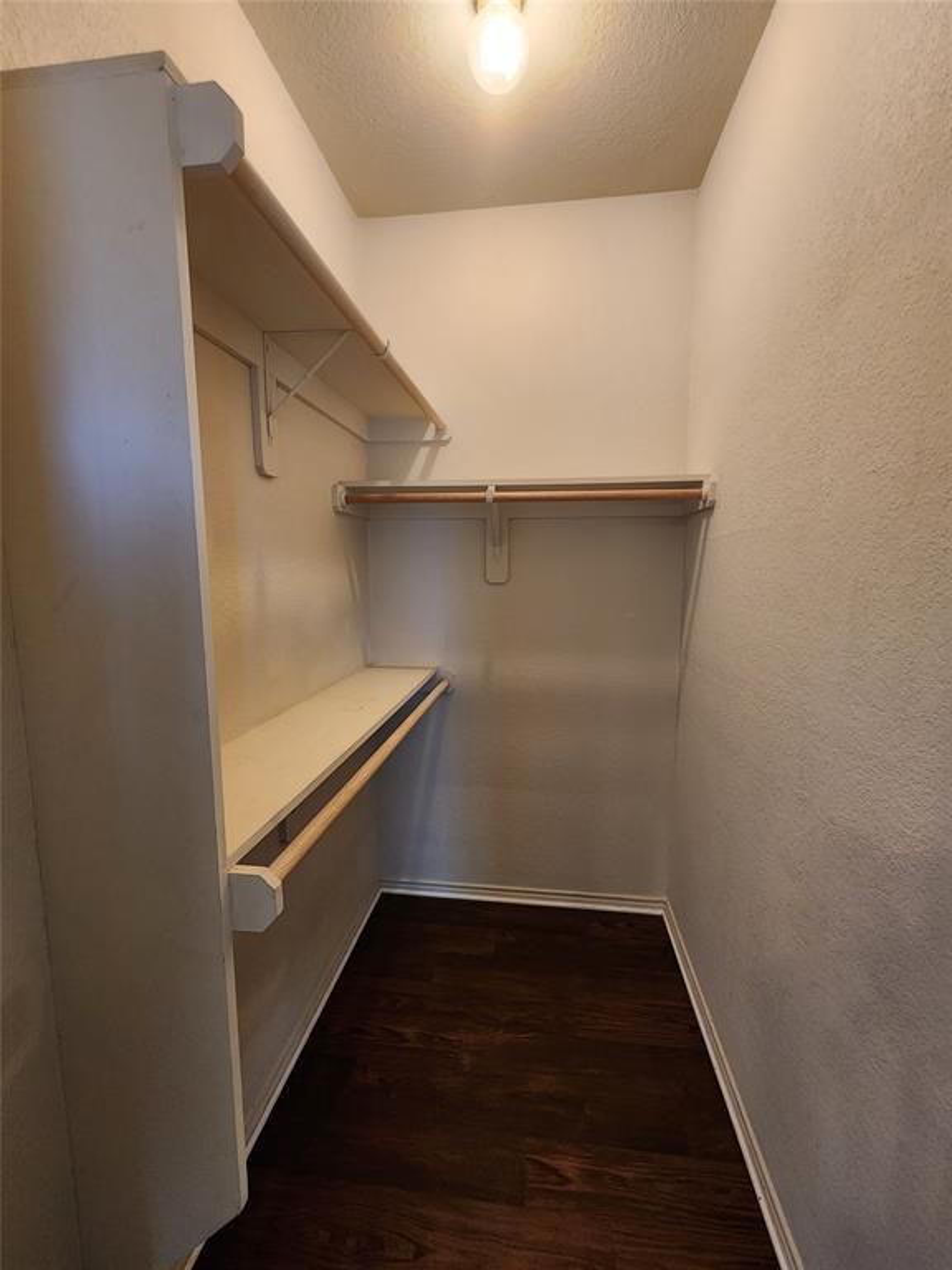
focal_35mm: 13
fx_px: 477
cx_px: 476
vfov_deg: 106.2
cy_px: 635
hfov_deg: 89.9
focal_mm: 2.2
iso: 320
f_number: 2.2
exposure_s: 1/60
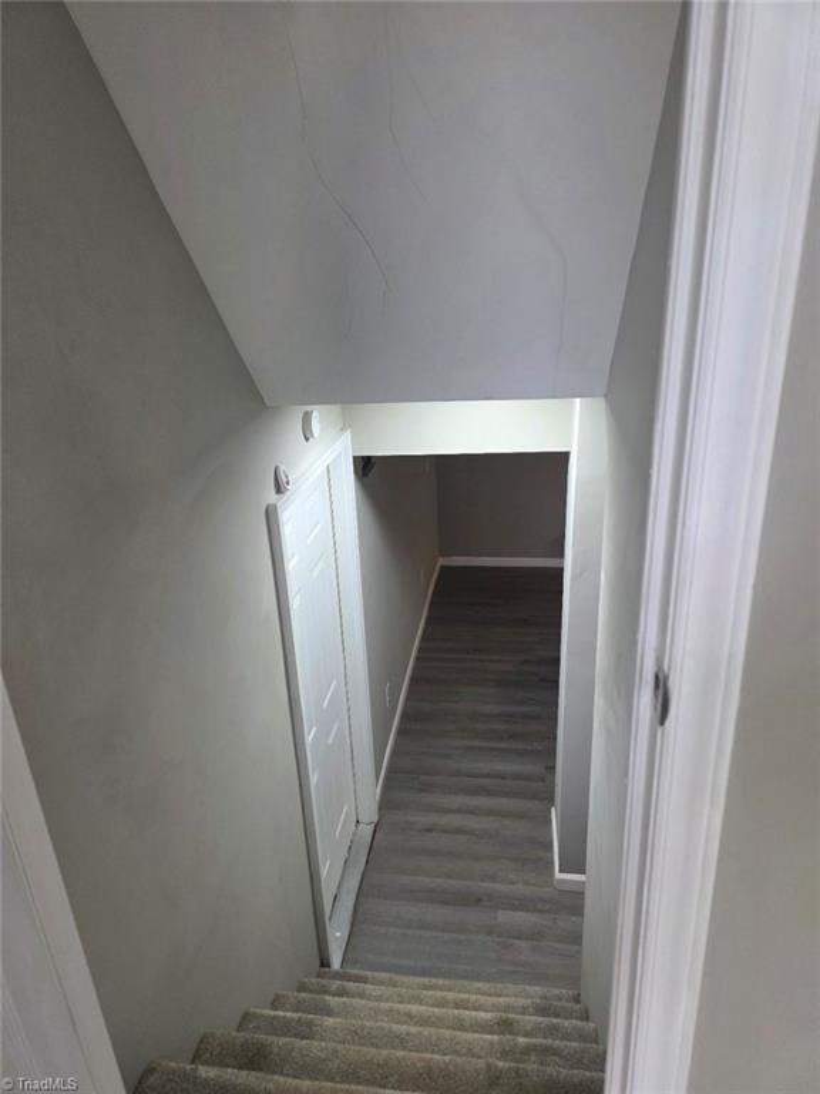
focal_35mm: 23
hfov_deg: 58.9
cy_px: 547
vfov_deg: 73.9
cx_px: 410
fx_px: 726
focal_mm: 6.3
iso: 250
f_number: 1.7
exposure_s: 1/120
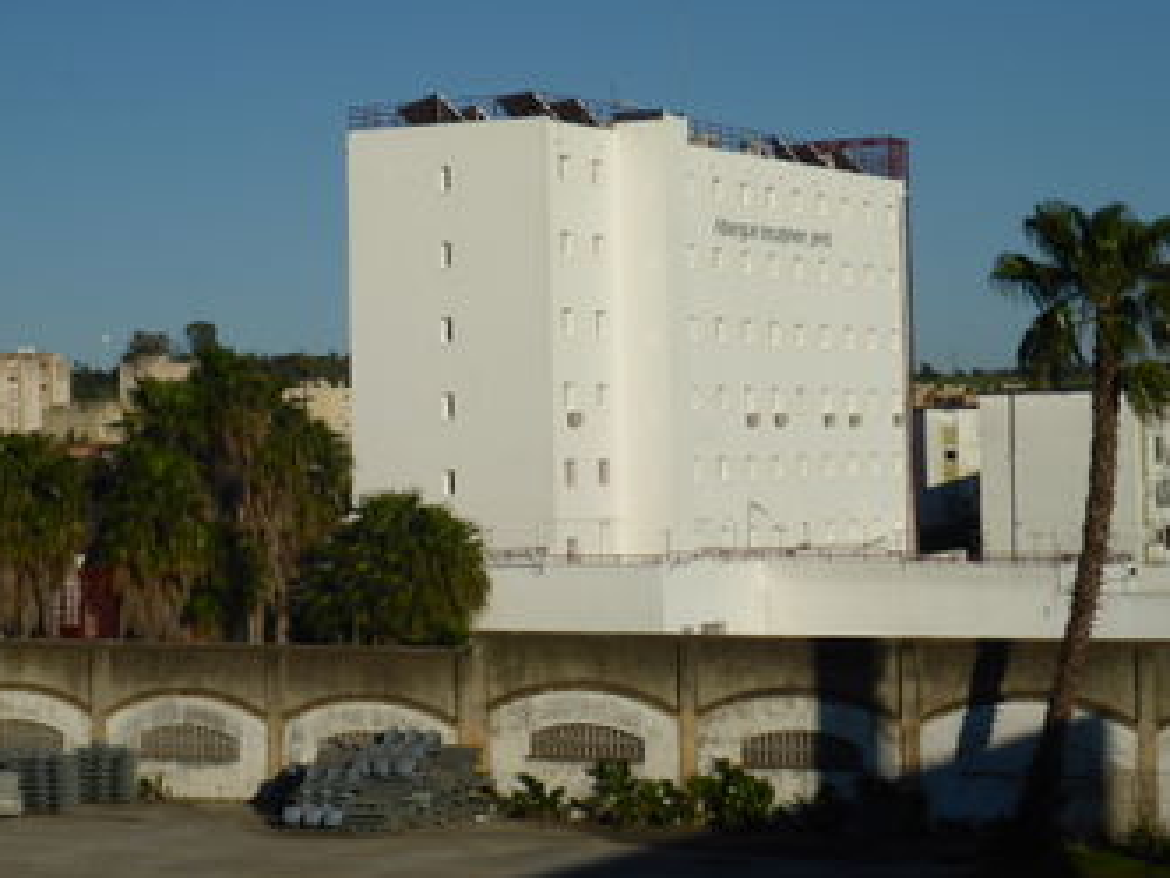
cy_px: 367
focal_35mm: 94
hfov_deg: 20.8
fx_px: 3177
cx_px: 412
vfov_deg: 15.7
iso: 100
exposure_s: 1/1000
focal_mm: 11
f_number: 5.2
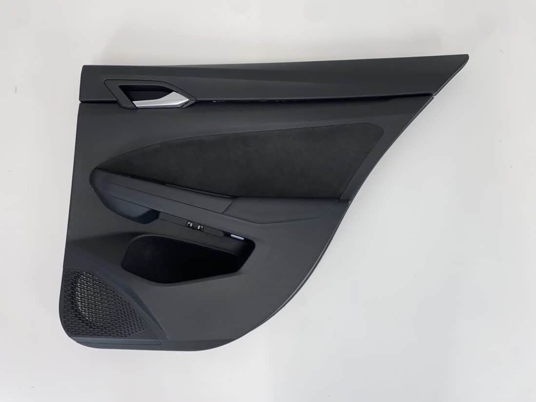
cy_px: 201
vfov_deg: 53.1
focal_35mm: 26
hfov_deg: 67.3
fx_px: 403
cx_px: 268
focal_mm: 4.25
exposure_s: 1/100
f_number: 1.8
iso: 40
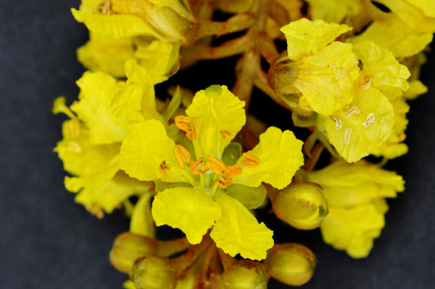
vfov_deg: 8.7
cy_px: 144
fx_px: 1901
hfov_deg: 13.1
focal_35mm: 158
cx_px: 218
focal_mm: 105
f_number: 9
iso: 800
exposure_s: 1/200
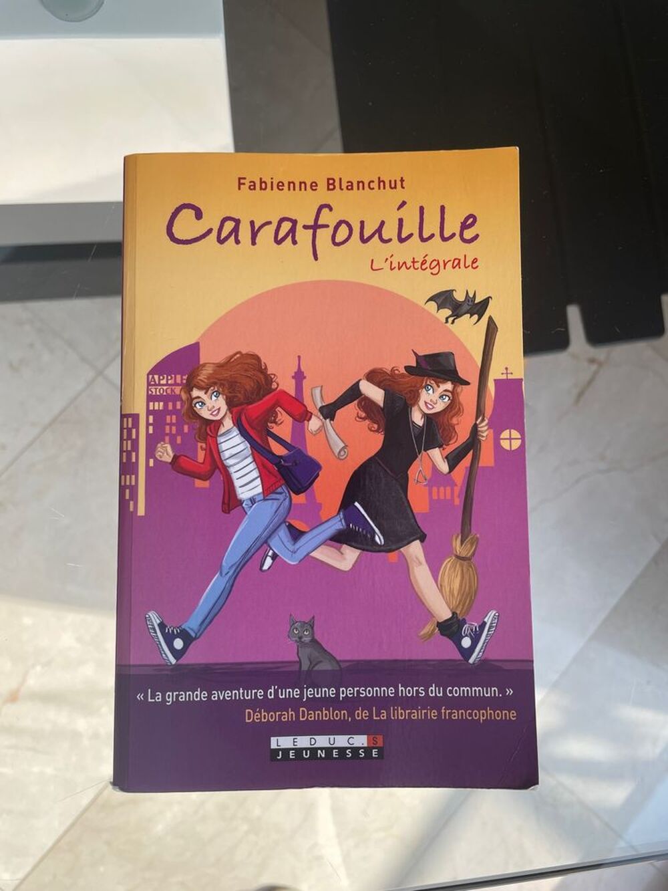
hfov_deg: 53.1
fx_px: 669
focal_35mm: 26
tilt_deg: -82.1
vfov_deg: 67.3
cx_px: 334
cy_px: 446
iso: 32
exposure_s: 1/378
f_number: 1.6
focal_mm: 4.2
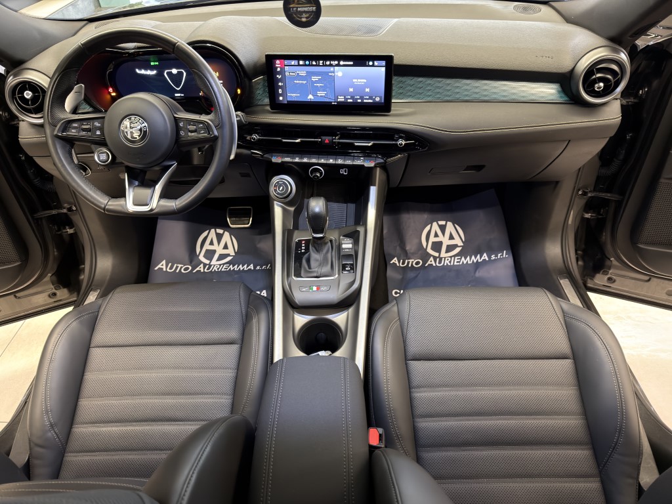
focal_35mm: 24
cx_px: 336
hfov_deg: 71.6
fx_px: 466
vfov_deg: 56.8
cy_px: 252
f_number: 1.78
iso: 640
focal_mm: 6.76
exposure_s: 1/25
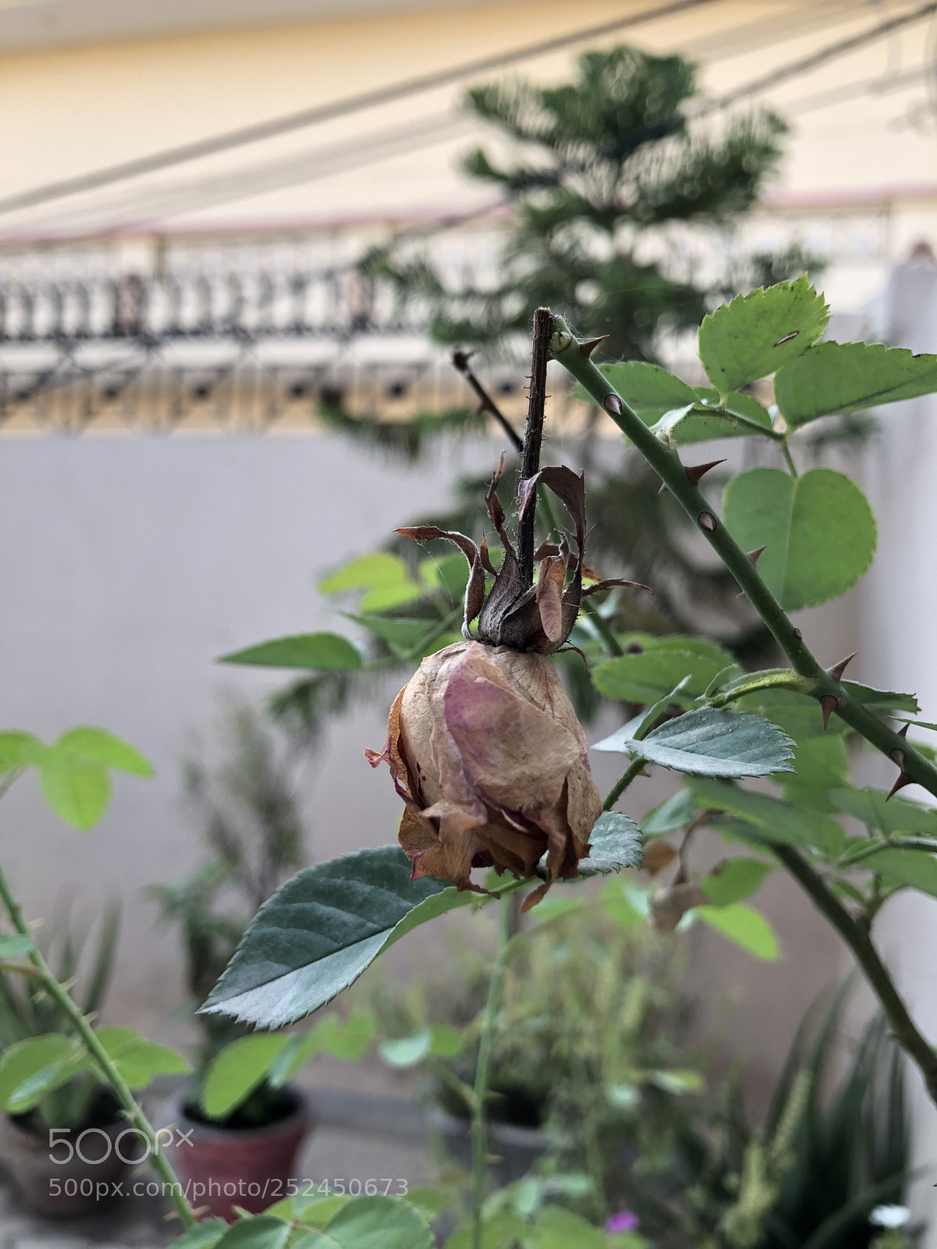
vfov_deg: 63.4
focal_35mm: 28
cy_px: 624
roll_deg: -3.1
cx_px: 468
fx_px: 1011
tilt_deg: +2.3
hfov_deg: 49.7
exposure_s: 1/100
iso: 25
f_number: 1.8
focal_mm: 3.99
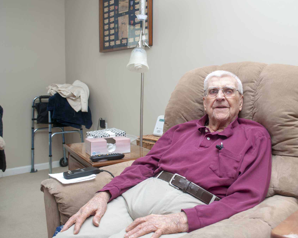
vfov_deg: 43.4
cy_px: 119
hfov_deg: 52.7
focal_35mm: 34
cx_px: 169
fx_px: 300
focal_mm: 20
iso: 320
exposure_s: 1/160
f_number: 5.6
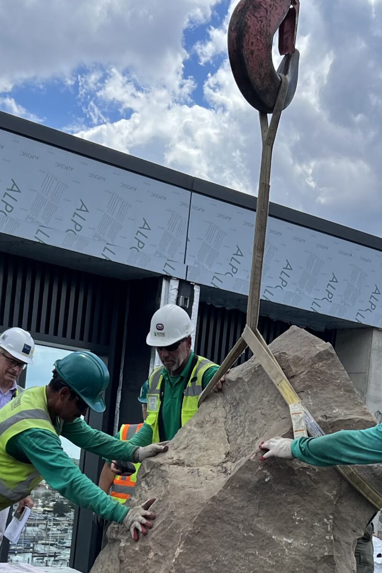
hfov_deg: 21.2
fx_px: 1019
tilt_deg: +1.9
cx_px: 202
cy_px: 445
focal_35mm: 64
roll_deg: -5.3
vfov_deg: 30.8
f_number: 1.5
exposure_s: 1/4115
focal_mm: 5.7
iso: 50
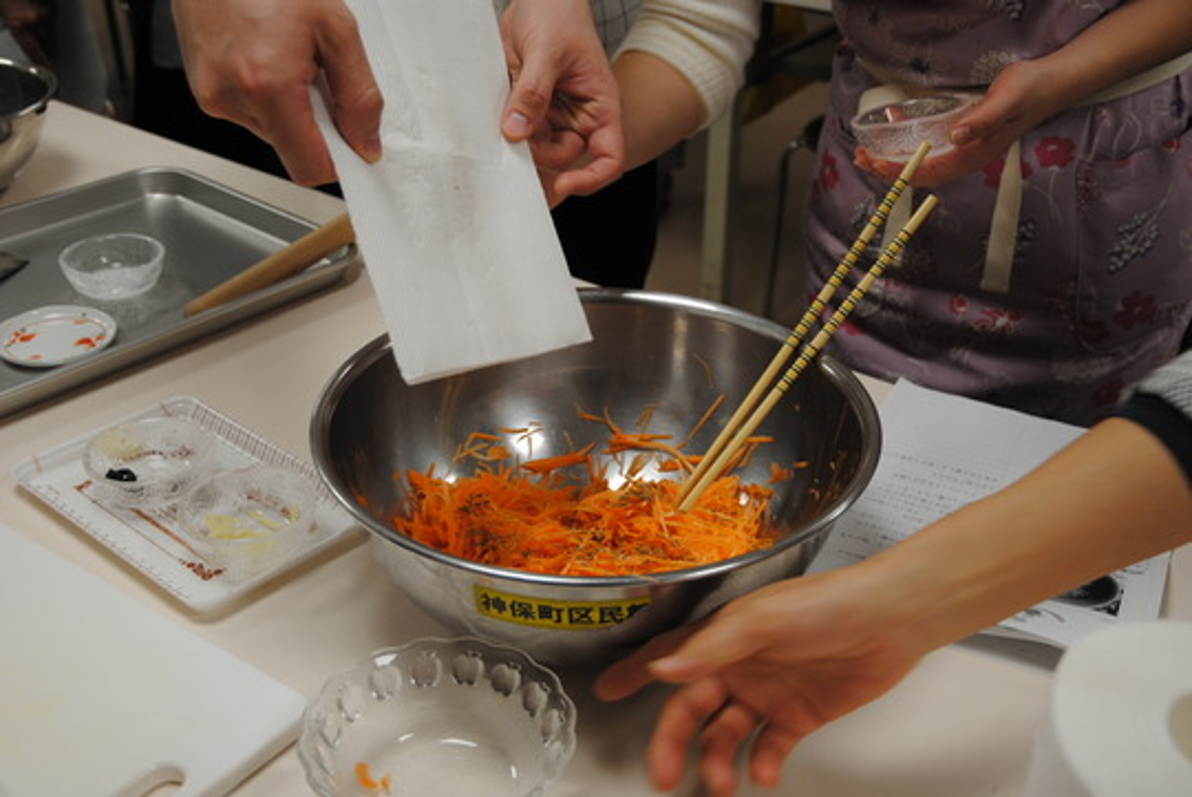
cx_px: 596
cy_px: 398
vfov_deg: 32.0
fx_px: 1392
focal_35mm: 42
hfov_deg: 46.4
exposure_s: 1/80
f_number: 4.2
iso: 200
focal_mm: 28
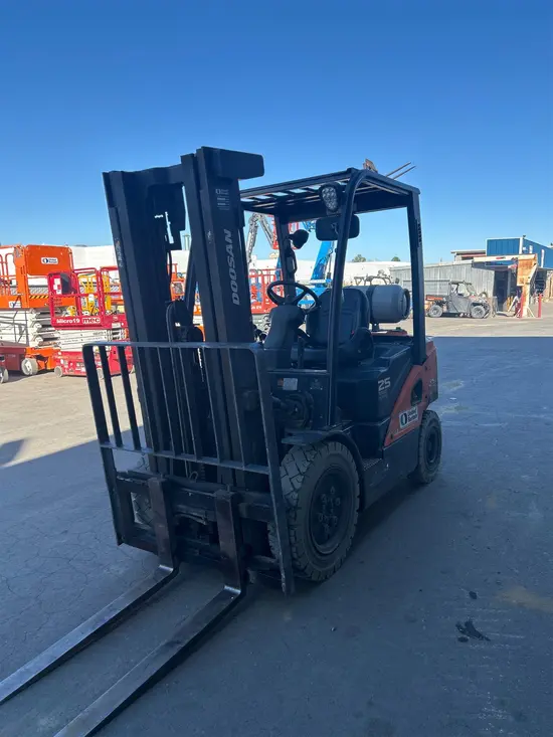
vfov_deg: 67.3
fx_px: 554
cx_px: 276
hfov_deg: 53.1
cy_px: 368
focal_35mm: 26
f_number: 1.5
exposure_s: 1/2008
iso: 50
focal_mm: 5.7
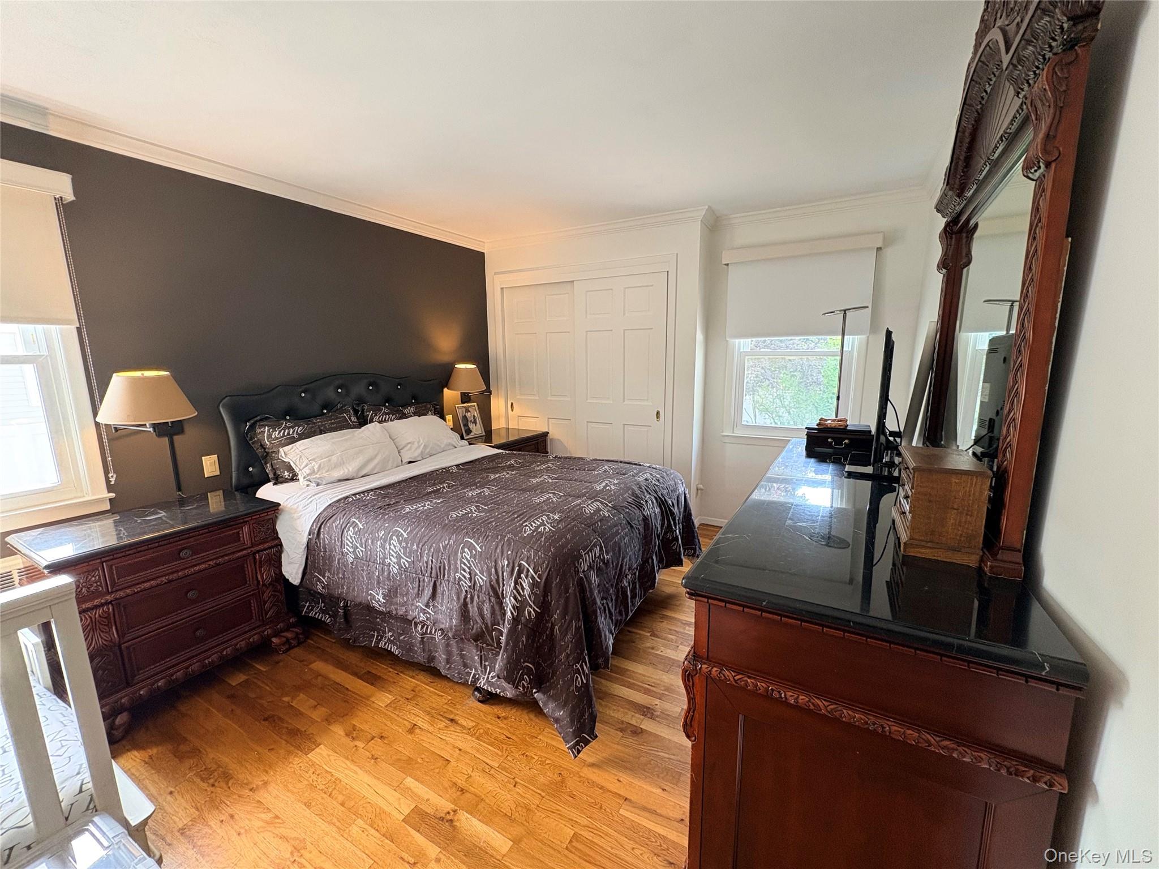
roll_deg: +1.3
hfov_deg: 102.1
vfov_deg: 85.7
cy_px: 434
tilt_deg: -9.9
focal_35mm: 14
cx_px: 580
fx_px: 469
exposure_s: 1/60
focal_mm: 2.22
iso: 200
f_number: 2.2
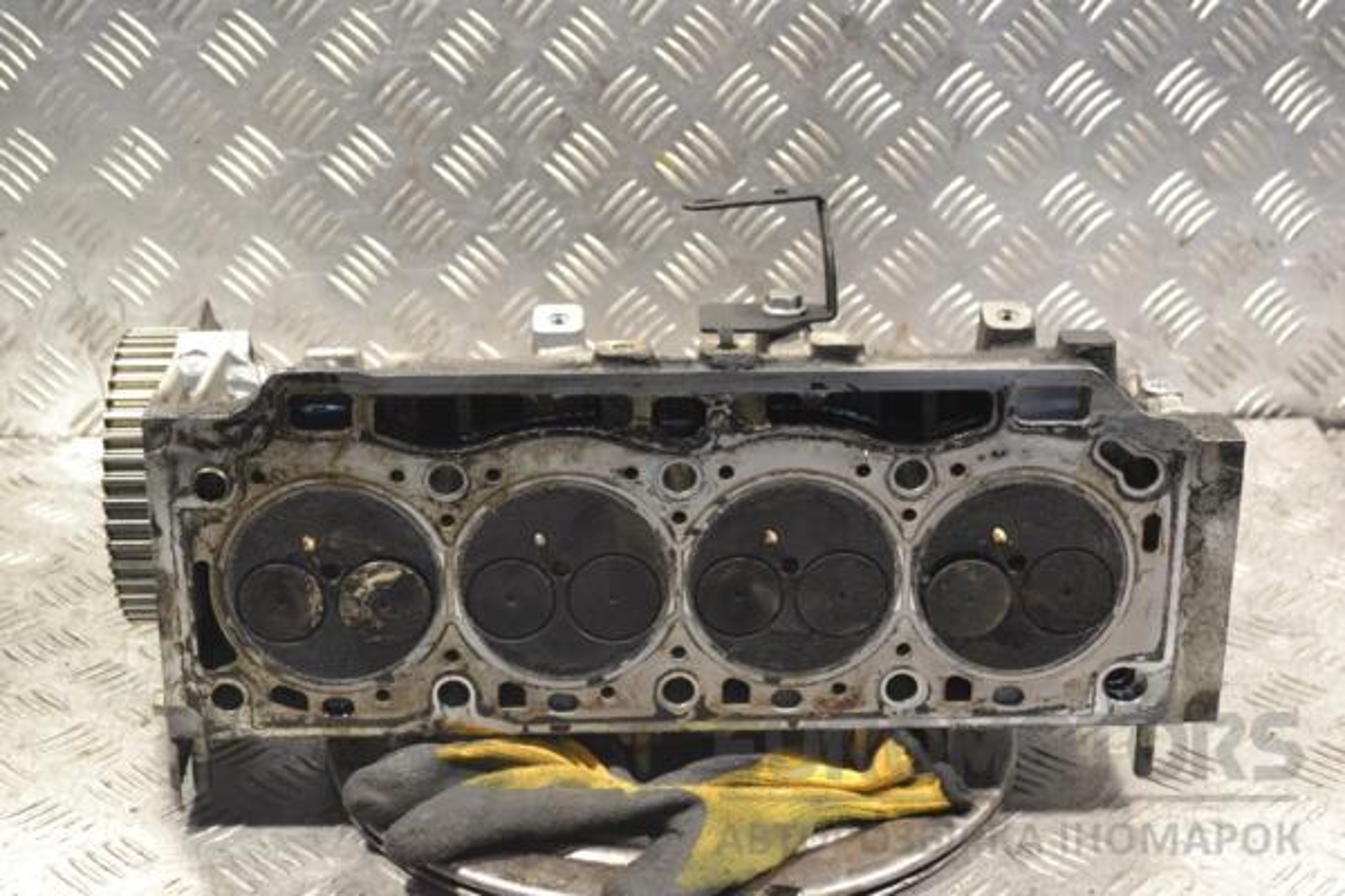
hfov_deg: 35.1
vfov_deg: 23.8
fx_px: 2129
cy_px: 448
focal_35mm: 57
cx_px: 672
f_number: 7.1
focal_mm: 38
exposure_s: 1/200
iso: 3200
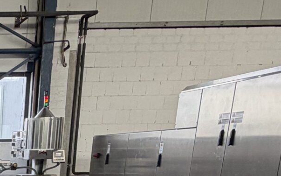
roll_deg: +0.8
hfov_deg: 25.4
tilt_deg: -14.2
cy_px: 275
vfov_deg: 18.1
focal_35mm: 63
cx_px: -128
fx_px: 483
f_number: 2.2
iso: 200
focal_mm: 2.22
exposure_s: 1/121
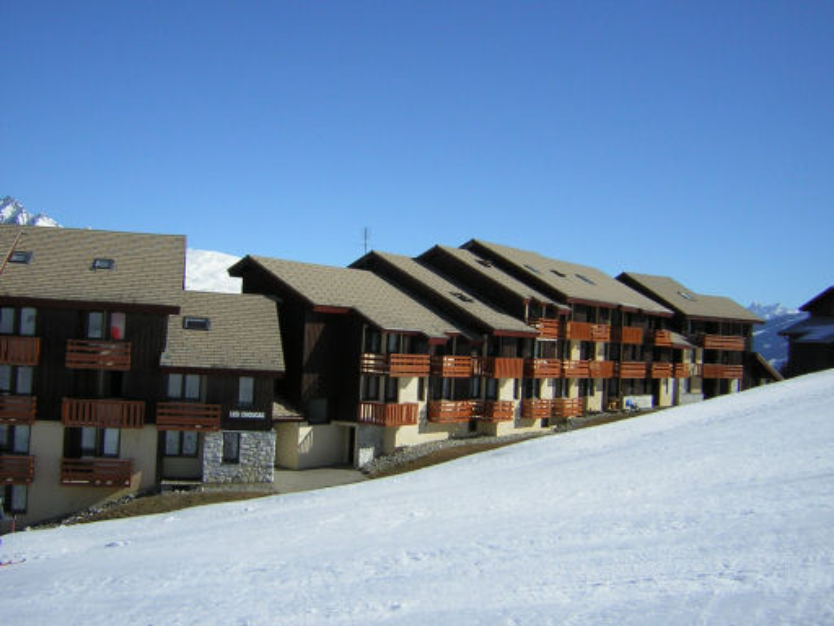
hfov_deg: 51.4
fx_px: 867
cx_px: 417
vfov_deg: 39.7
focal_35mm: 36
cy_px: 313
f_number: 5.2
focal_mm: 4.7
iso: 50
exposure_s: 1/596
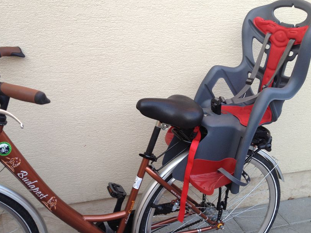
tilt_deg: -25.7
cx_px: 131
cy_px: 123
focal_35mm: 43
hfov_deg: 43.7
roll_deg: -2.7
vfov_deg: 33.6
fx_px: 386
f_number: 2.4
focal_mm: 4.28
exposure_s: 1/40
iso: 50
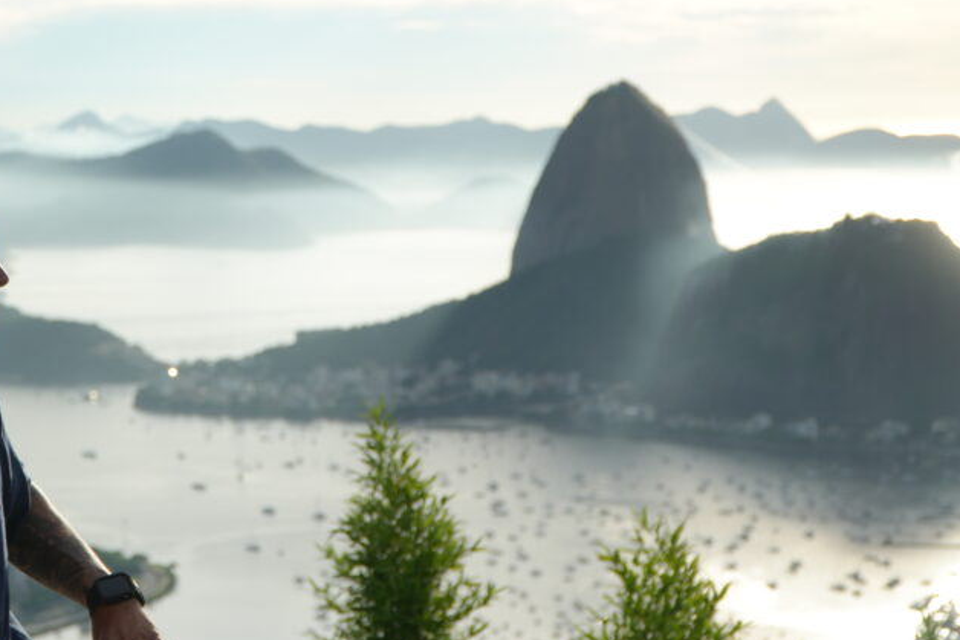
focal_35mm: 93
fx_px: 2480
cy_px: 291
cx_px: 229
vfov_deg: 14.7
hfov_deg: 21.7
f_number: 4.5
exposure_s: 1/640
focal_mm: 38
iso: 100
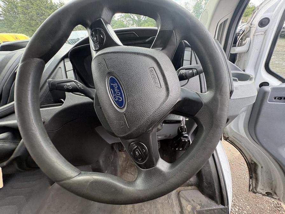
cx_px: 142
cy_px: 107
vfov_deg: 85.7
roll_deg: +4.2
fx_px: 115
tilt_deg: -29.7
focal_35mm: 14
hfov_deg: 102.1
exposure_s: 1/102
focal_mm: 2.22
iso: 125
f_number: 2.2
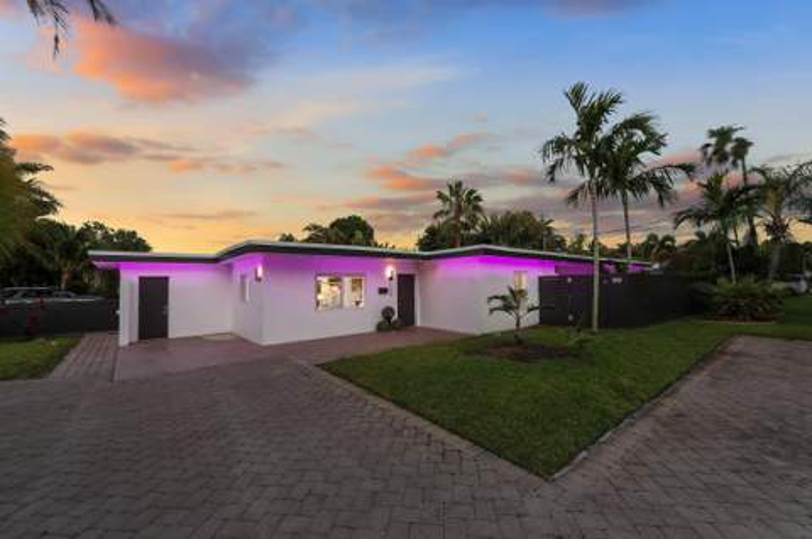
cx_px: 406
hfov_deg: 104.3
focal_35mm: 14
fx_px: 315
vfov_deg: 81.1
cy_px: 270
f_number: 8
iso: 200
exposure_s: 2.5
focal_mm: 14
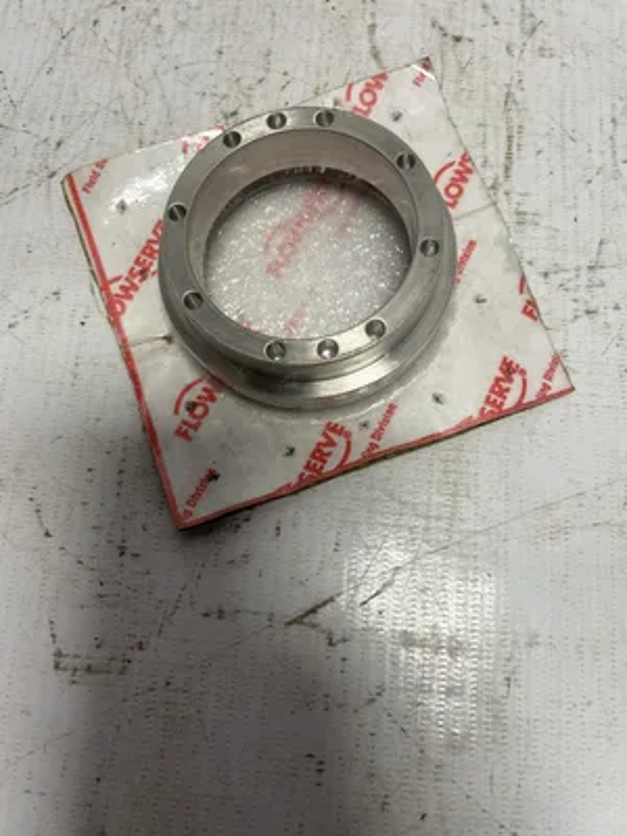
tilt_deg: -75.3
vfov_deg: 67.3
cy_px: 418
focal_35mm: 26
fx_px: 628
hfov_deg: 53.1
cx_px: 314
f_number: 1.6
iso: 32
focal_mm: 4.2
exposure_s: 1/543
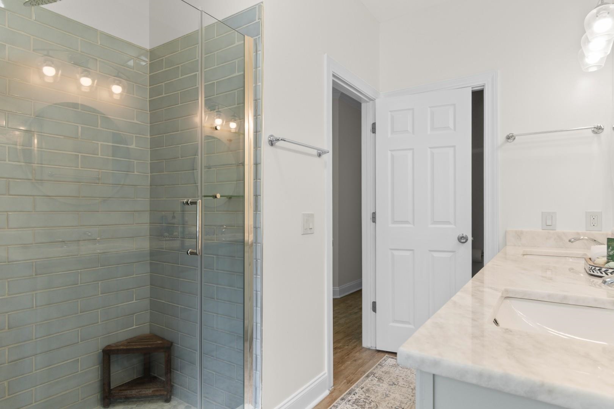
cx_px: 307
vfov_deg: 64.6
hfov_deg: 86.9
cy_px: 204
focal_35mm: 19
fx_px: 324
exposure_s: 1/15
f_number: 5
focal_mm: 13
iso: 100
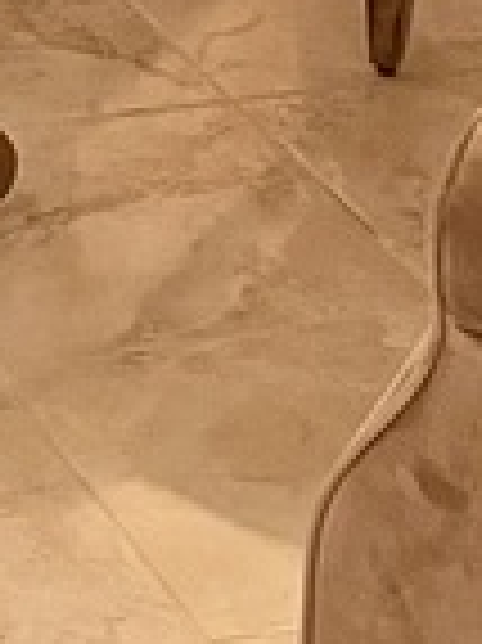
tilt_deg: -13.4
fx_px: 3644
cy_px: -644
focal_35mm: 196
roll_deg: +0.9
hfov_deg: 7.3
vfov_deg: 9.4
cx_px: -464
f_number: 1.6
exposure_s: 1/60
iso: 500
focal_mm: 4.2
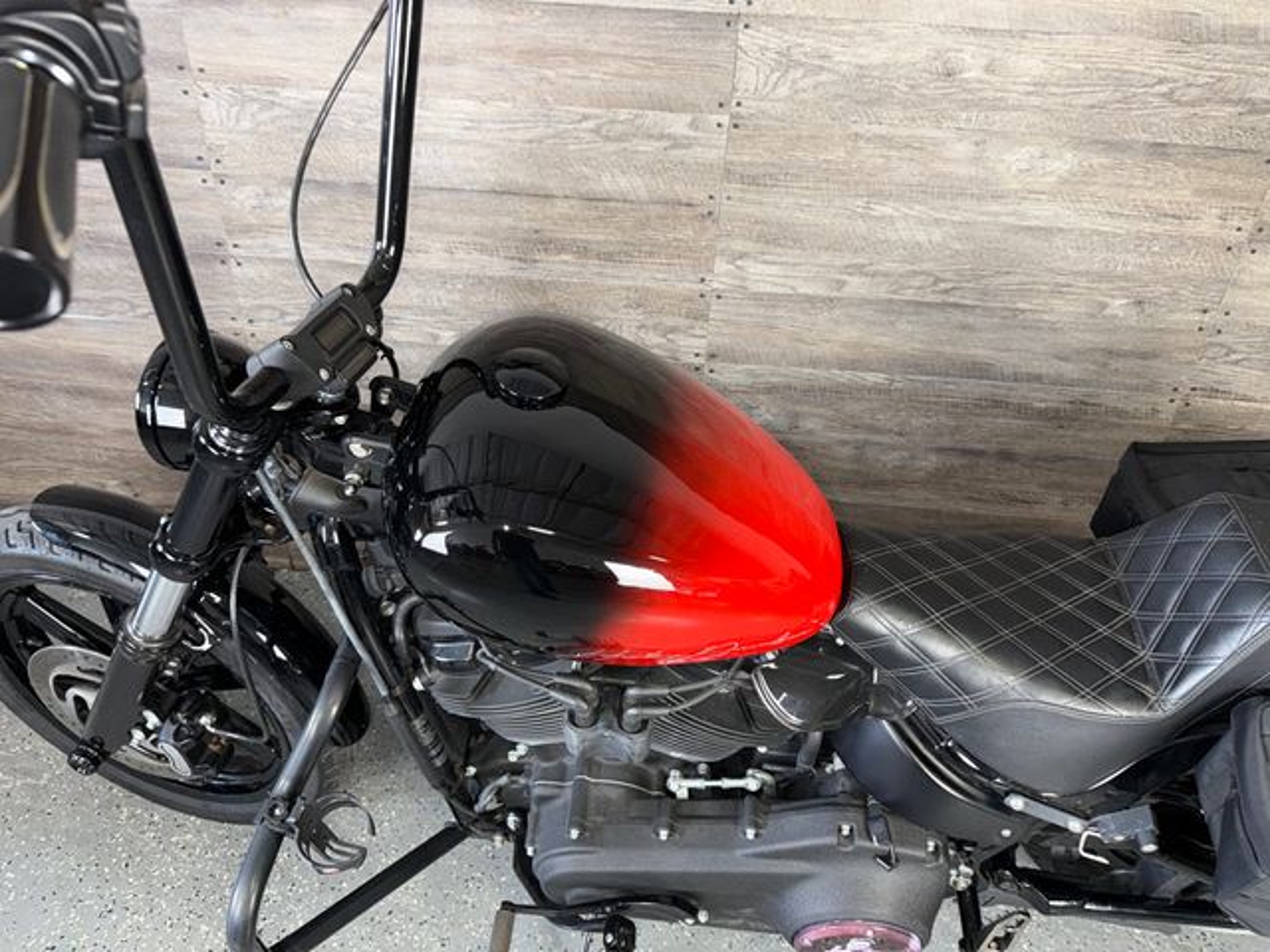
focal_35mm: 24
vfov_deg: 56.8
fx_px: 881
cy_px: 476
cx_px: 635
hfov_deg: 71.6
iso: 64
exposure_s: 1/30
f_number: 1.78
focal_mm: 6.76
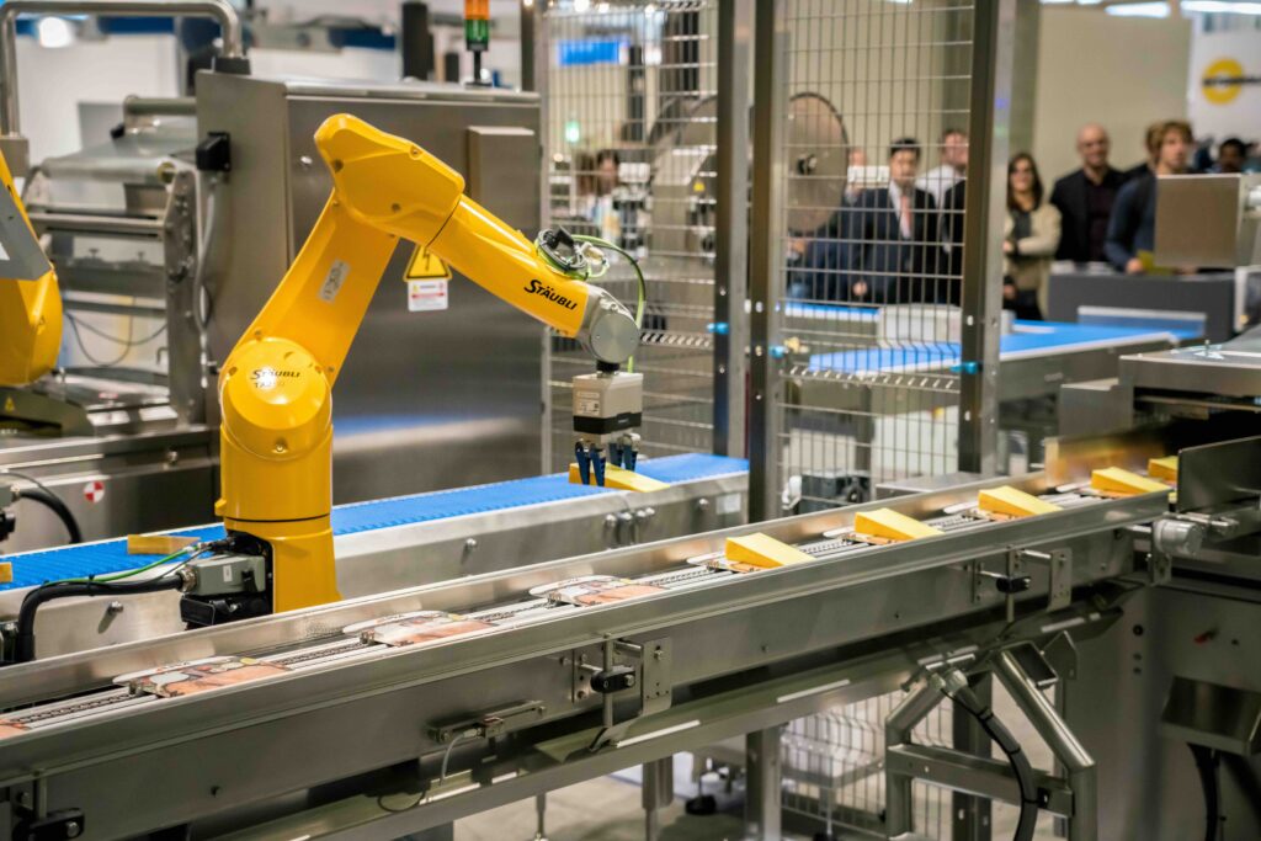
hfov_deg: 32.9
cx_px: 630
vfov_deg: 22.3
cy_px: 420
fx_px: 2137
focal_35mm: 61
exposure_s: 1/250
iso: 5000
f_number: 4
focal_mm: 61
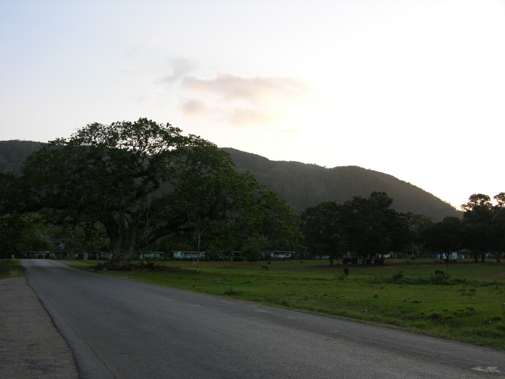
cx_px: 252
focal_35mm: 42
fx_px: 613
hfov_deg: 44.8
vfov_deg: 34.3
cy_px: 190
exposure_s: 1/88.6
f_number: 3.7
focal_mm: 10.7
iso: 50
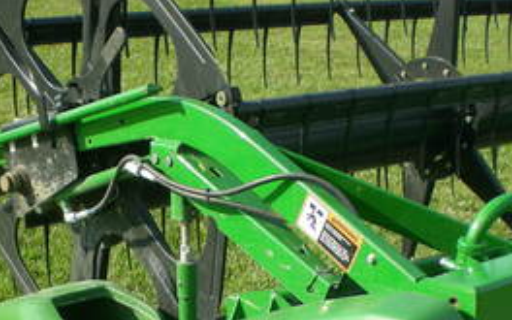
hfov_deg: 24.9
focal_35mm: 83
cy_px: 376
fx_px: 1158
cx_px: 209
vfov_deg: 15.2
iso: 50
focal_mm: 6.3
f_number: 4.6
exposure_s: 1/182
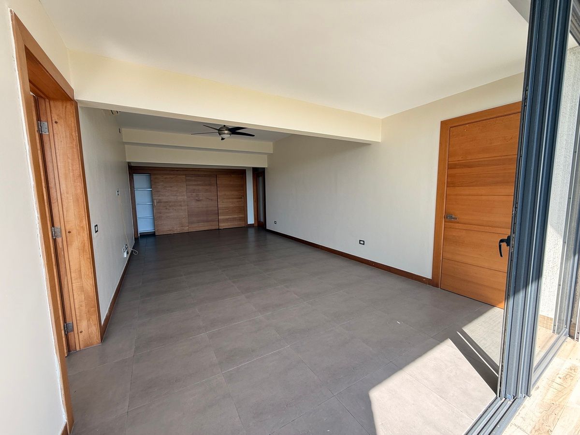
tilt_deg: -6.1
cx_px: 290
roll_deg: +0.2
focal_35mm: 14
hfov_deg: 102.1
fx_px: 235
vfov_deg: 85.7
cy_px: 218
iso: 50
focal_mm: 2.22
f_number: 2.2
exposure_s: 1/158
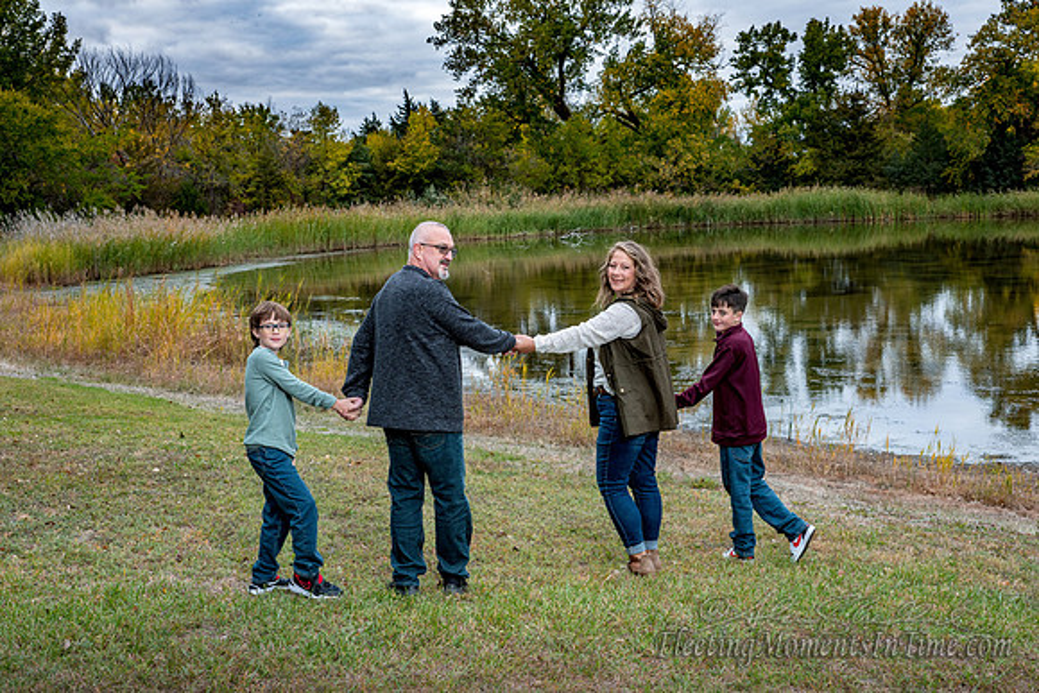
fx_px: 1010
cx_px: 520
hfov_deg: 54.4
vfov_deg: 37.9
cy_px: 346
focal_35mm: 35
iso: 320
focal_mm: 35
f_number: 5.6
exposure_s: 1/125
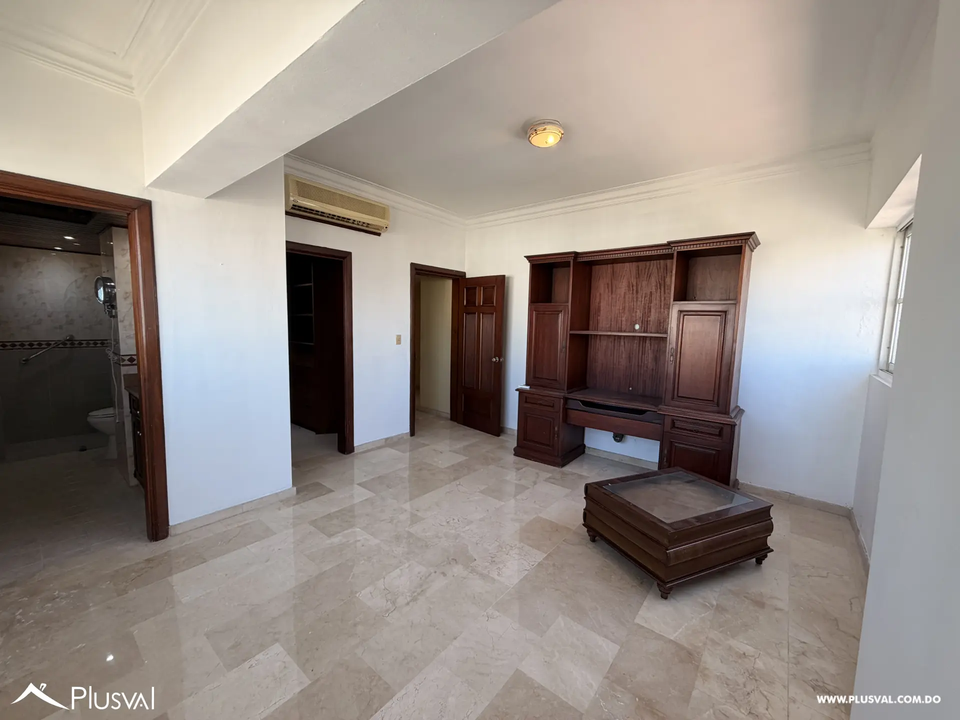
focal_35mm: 14
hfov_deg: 102.1
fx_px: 388
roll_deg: -0.7
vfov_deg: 85.7
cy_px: 360
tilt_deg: -5.8
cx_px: 480
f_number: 2.2
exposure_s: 1/120
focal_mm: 2.22
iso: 100
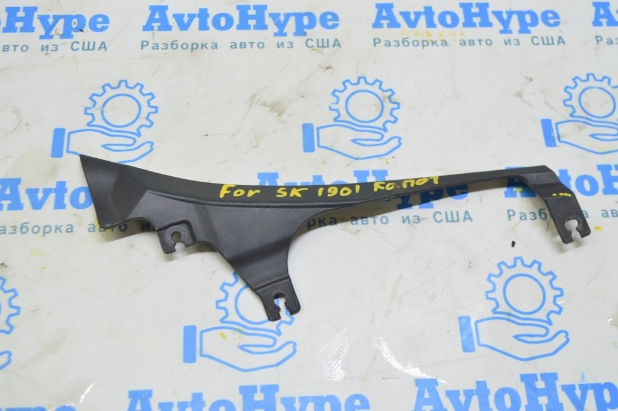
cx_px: 309
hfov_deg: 43.6
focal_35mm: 45
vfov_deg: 29.8
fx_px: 772
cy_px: 206
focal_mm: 30
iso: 400
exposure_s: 1/20
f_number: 5.6
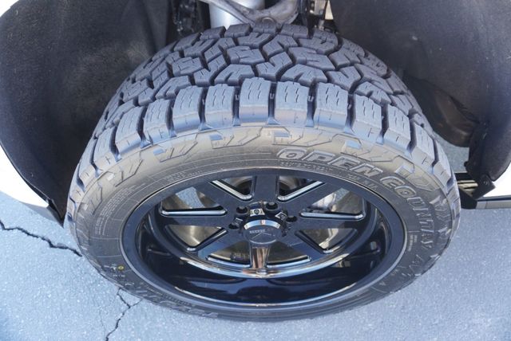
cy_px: 170
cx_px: 256
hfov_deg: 73.7
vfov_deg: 53.2
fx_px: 341
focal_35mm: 24
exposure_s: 1/60
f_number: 4
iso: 400
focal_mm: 16
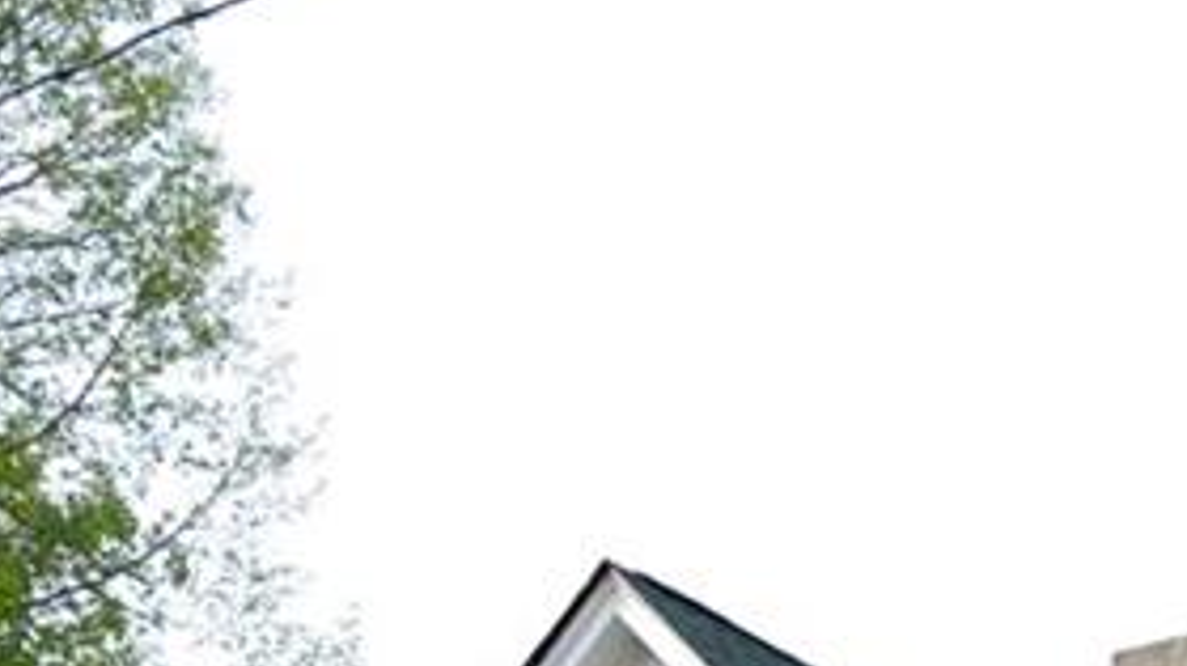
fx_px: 3617
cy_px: 1404
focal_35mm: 115
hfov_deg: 17.2
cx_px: 1662
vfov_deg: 9.7
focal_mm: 20
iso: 3200
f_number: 8
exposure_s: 1/3200
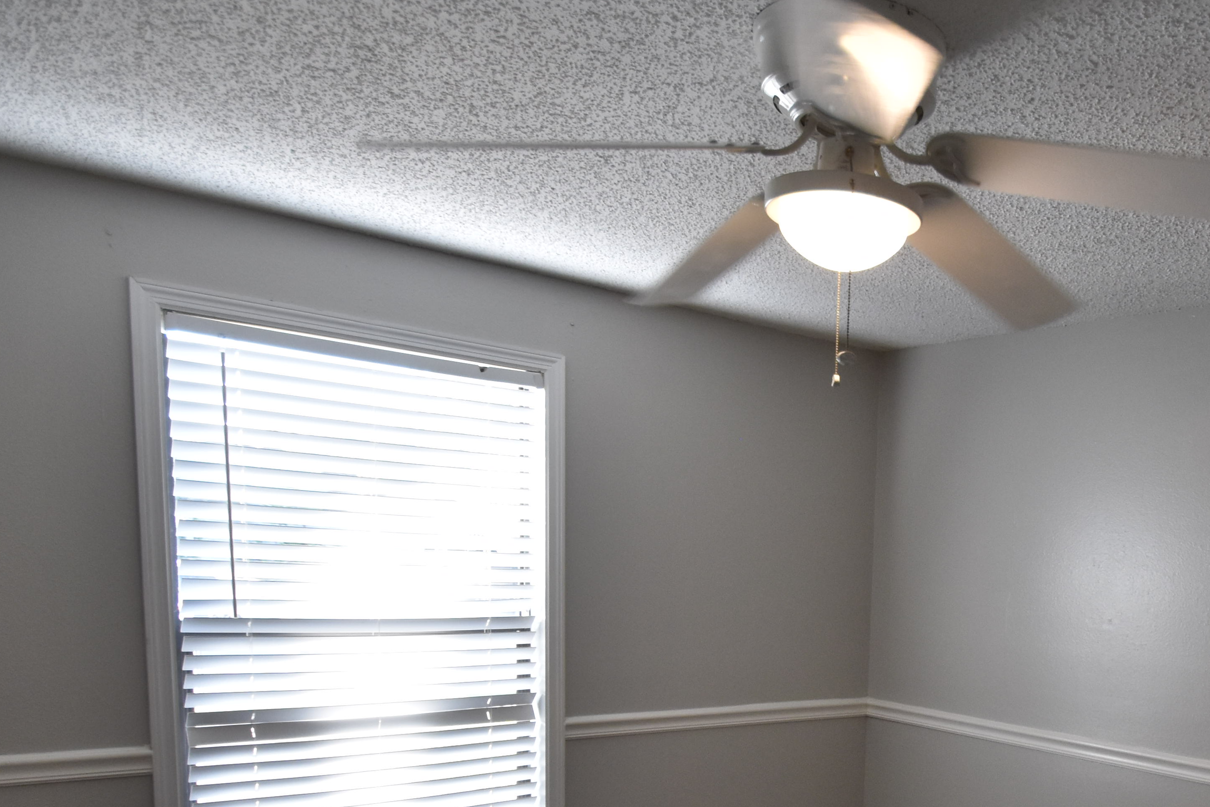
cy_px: 706
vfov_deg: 39.6
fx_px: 1042
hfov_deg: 56.1
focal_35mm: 31
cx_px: 964
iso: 800
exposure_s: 1/125
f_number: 3.5
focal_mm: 10
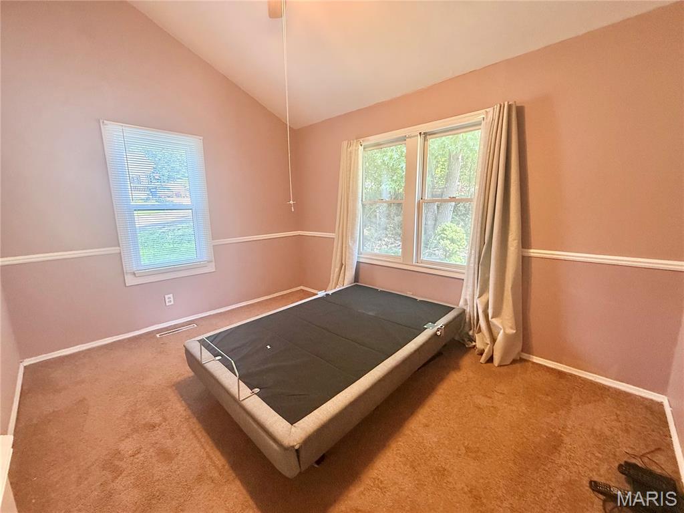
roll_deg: +1.1
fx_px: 277
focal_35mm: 14
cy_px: 256
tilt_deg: -9.7
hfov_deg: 102.1
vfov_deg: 85.7
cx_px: 342
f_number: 2.2
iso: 400
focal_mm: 2.22
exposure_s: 1/120
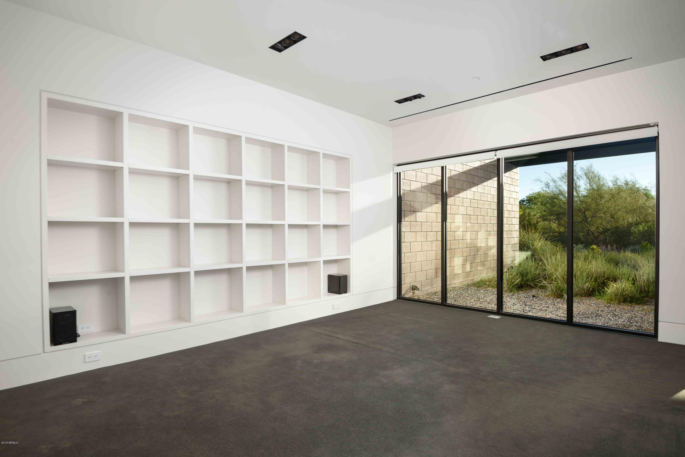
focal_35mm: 19
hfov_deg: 86.9
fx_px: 362
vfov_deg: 64.6
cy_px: 228
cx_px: 342
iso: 160
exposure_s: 1/200
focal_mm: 19
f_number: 8
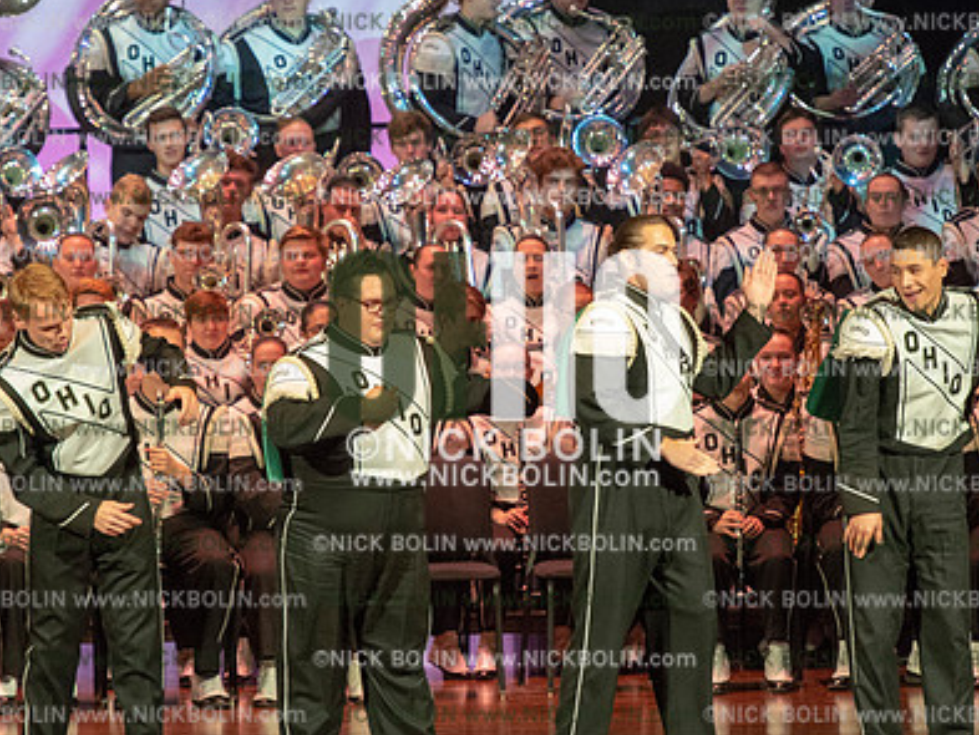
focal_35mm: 326
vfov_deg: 4.6
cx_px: 503
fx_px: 9223
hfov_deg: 6.1
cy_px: 369
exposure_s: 1/200
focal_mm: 230
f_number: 5.6
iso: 8000
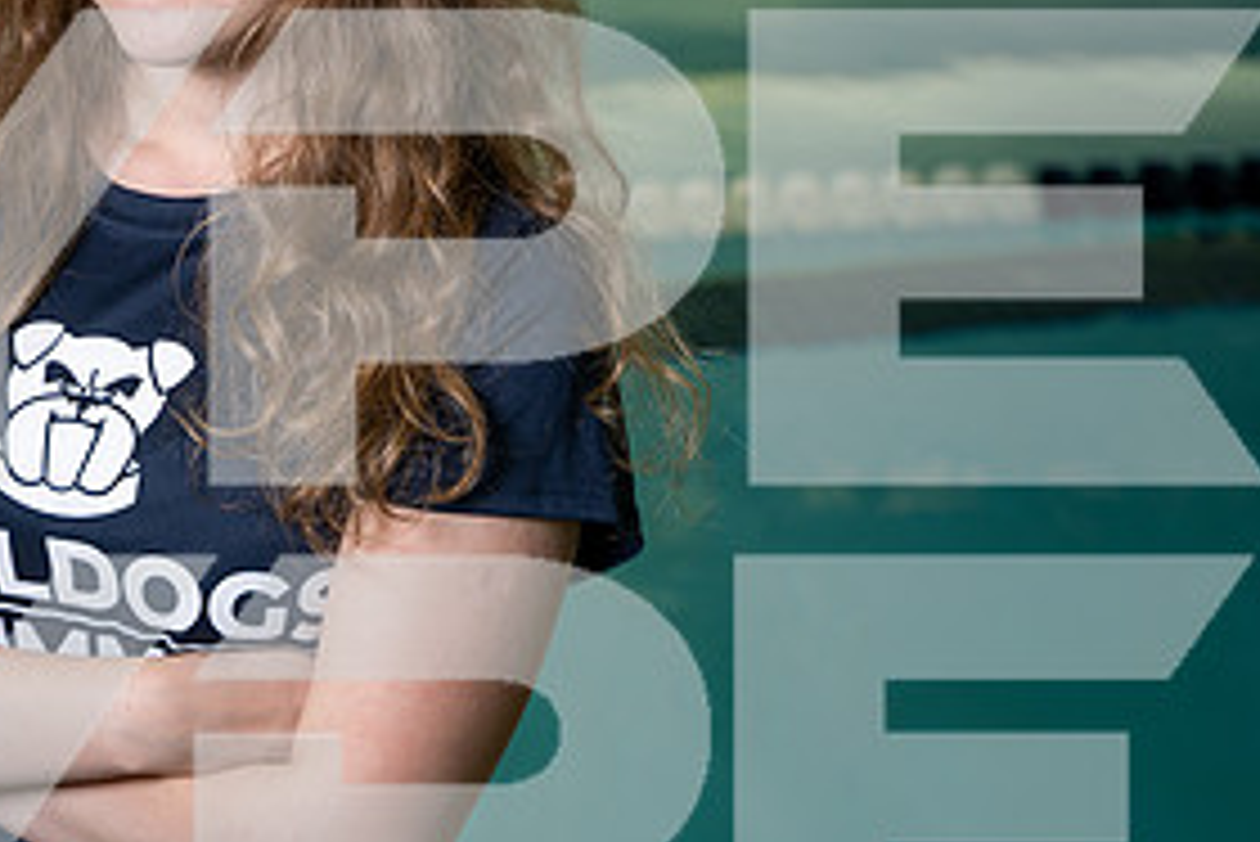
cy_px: 250
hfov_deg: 14.0
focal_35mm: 145
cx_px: 122
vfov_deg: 9.5
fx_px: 5077
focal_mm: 70
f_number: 4.5
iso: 200
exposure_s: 1/250
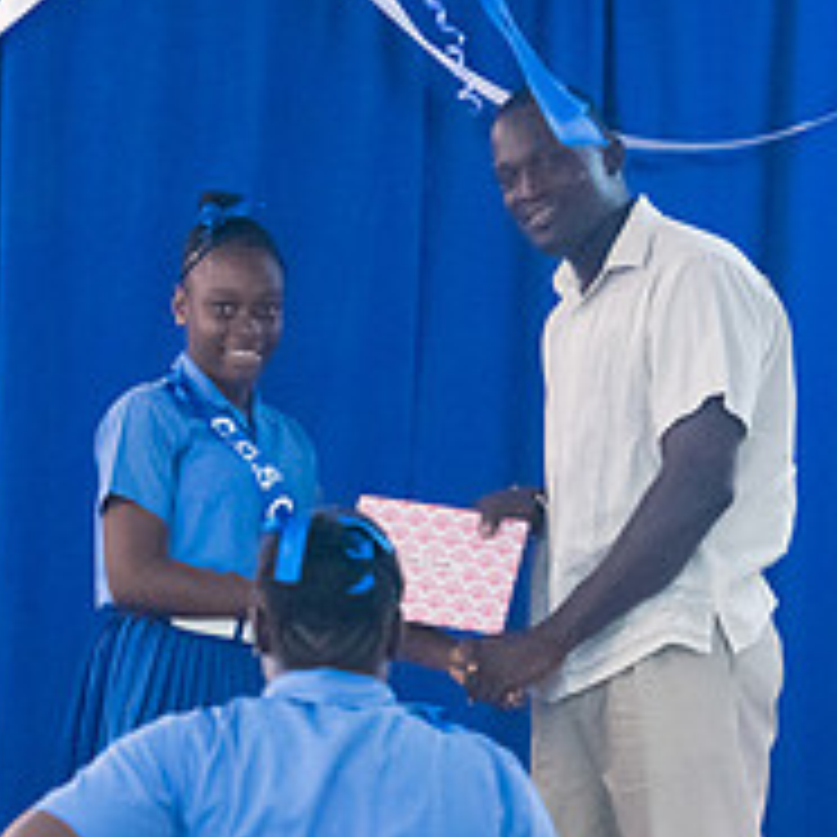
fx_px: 11243
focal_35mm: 411
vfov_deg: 4.3
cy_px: 596
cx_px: 166
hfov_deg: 4.3
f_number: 6.3
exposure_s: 1/200
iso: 20000
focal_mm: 155
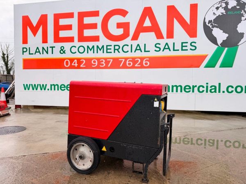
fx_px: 171
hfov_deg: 71.6
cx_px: 123
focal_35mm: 24
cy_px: 92
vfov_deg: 56.8
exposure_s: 1/967
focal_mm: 6.76
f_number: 1.78
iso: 80
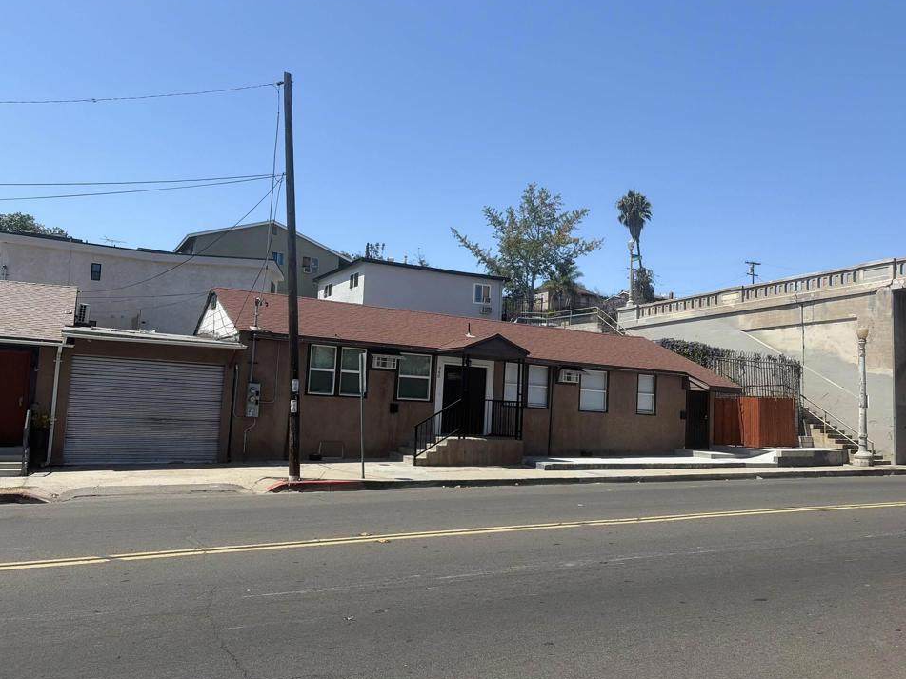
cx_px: 441
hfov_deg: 63.4
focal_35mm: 28
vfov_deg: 49.7
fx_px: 733
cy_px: 356
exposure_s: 1/4065
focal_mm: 5.96
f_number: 1.6
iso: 50
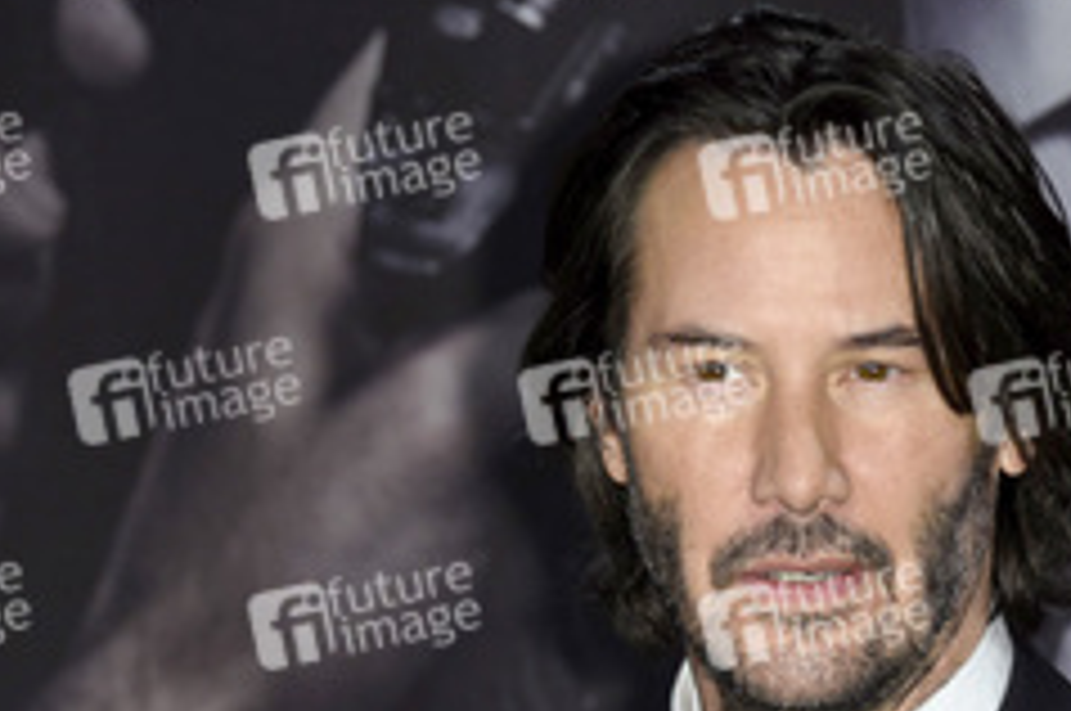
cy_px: 504
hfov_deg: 6.0
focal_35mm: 341
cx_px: 245
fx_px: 10131
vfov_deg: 4.0
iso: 800
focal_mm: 180
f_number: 5.6
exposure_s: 1/160
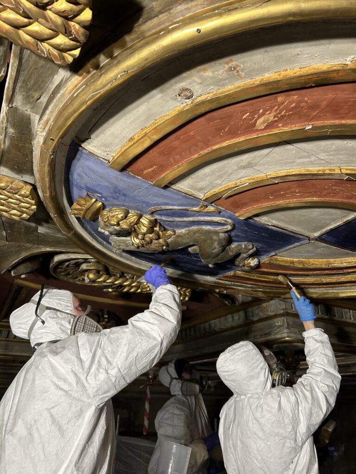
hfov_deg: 53.1
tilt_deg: +24.0
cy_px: 237
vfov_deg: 67.3
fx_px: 357
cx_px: 178
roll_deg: +1.3
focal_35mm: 26
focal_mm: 5.7
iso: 100
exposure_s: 1/50
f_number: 1.5
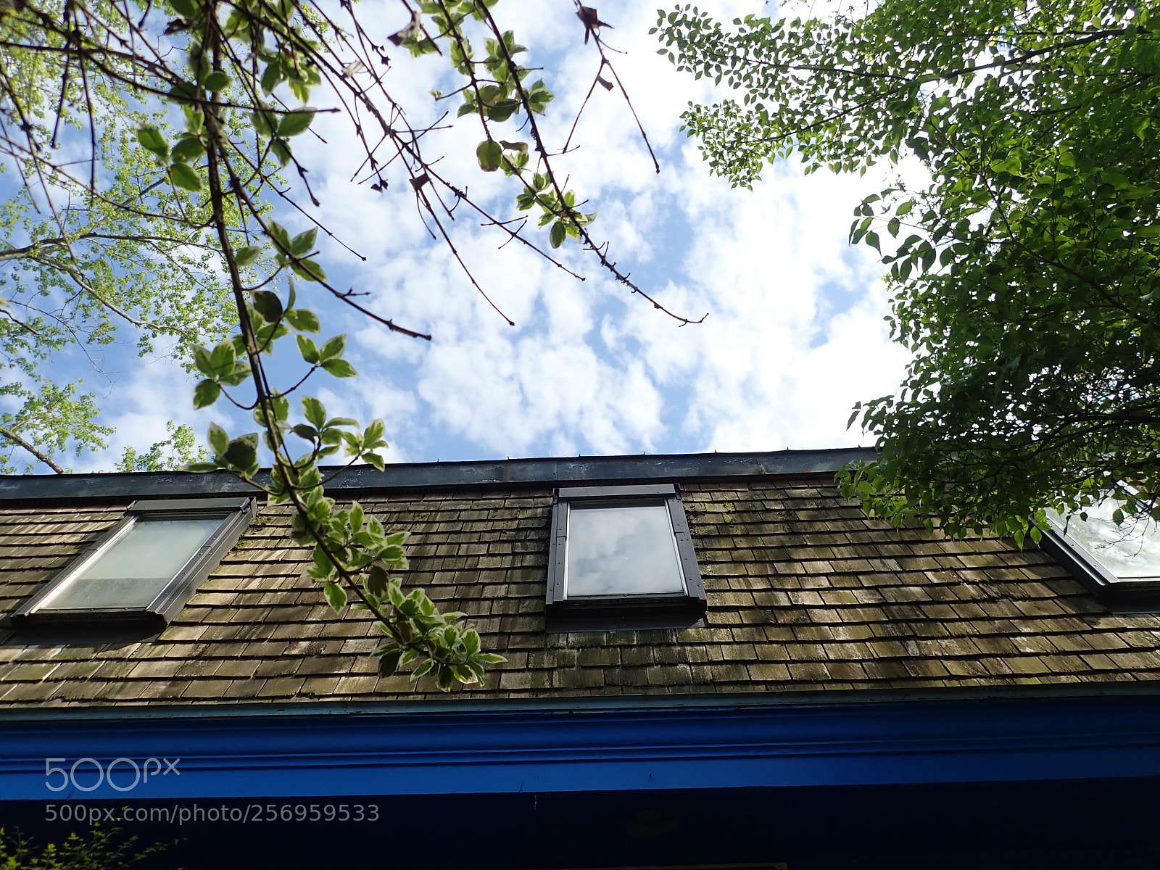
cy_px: 435
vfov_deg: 54.9
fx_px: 838
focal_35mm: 25
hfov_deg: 69.4
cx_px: 580
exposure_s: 1/125
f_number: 8
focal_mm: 4.5
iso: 100
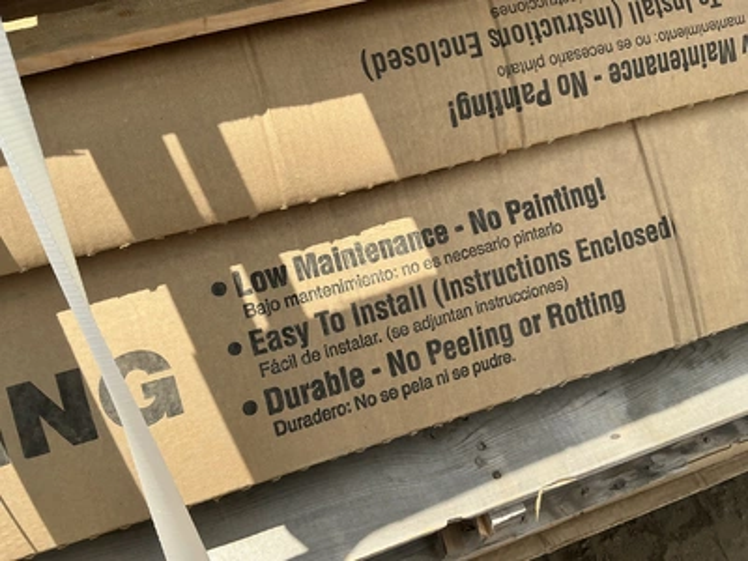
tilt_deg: -56.5
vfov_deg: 49.7
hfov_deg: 63.4
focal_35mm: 28
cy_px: 280
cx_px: 374
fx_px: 605
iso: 25
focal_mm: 3
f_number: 1.8
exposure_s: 1/1412
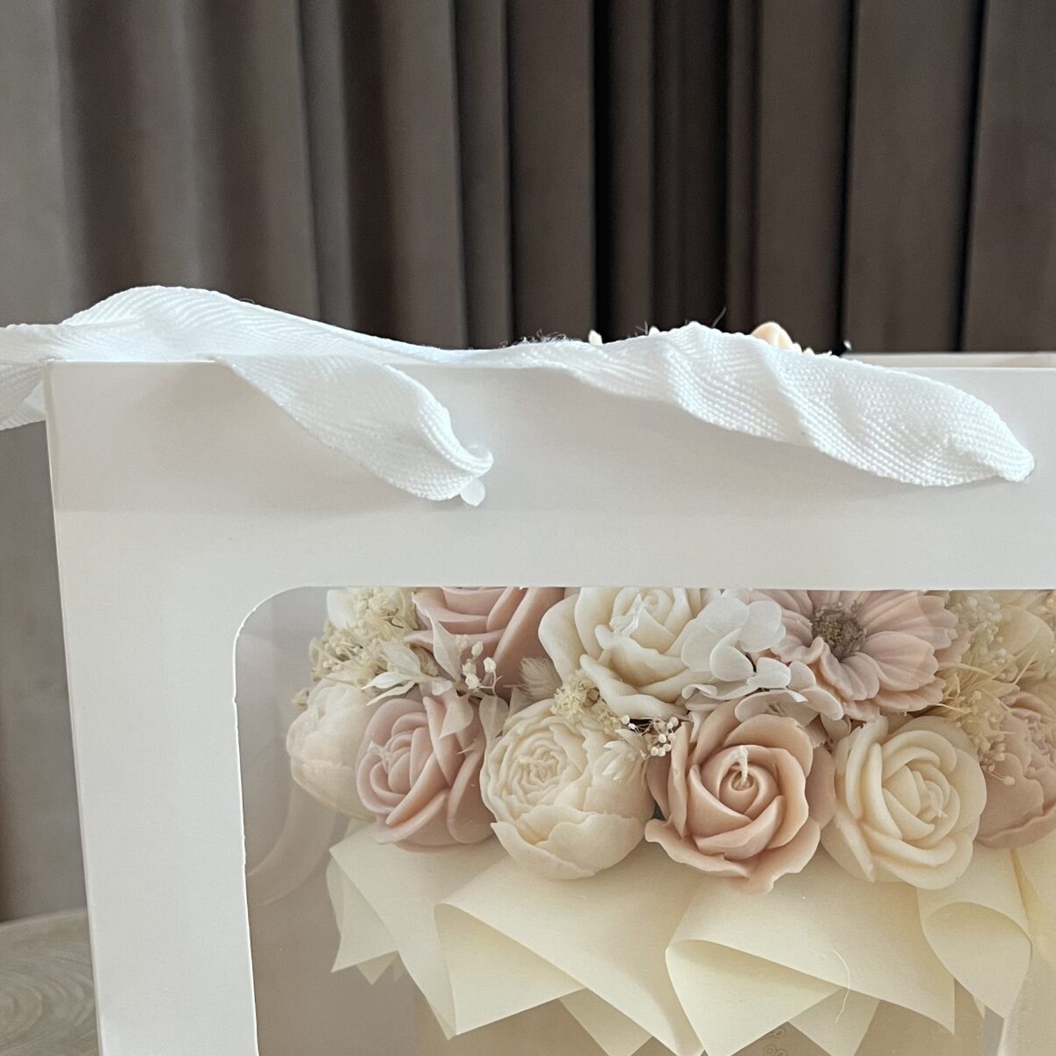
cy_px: 802
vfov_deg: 33.9
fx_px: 1691
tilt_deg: -15.5
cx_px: 667
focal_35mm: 49
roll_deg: +1.3
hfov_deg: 34.5
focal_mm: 5.1
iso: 125
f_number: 1.6
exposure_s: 1/80
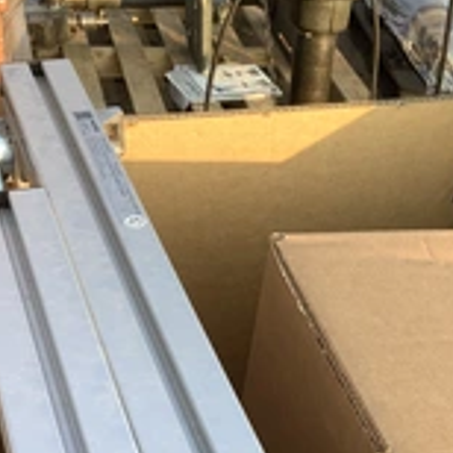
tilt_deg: -37.5
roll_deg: -7.1
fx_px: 1051
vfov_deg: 24.1
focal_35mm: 71
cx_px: 303
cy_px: 329
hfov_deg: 24.2
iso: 25
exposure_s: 1/270
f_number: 2.4
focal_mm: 3.3
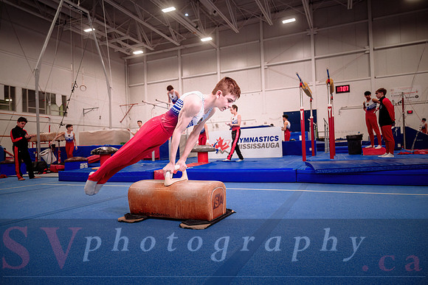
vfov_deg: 53.2
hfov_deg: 73.7
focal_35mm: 24
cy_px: 142
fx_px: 285
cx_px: 214
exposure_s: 1/640
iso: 1600
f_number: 2.8
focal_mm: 24
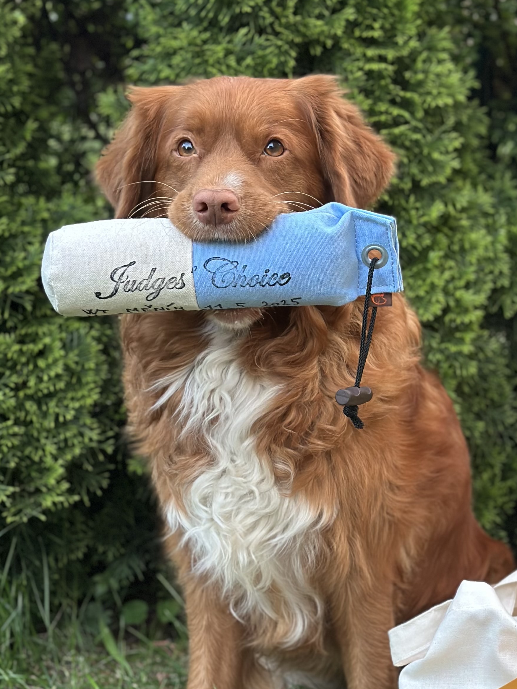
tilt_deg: -9.1
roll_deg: -0.9
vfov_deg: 23.5
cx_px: 432
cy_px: 412
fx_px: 1653
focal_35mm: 83
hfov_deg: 17.6
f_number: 1.78
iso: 250
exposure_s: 1/60
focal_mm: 6.86
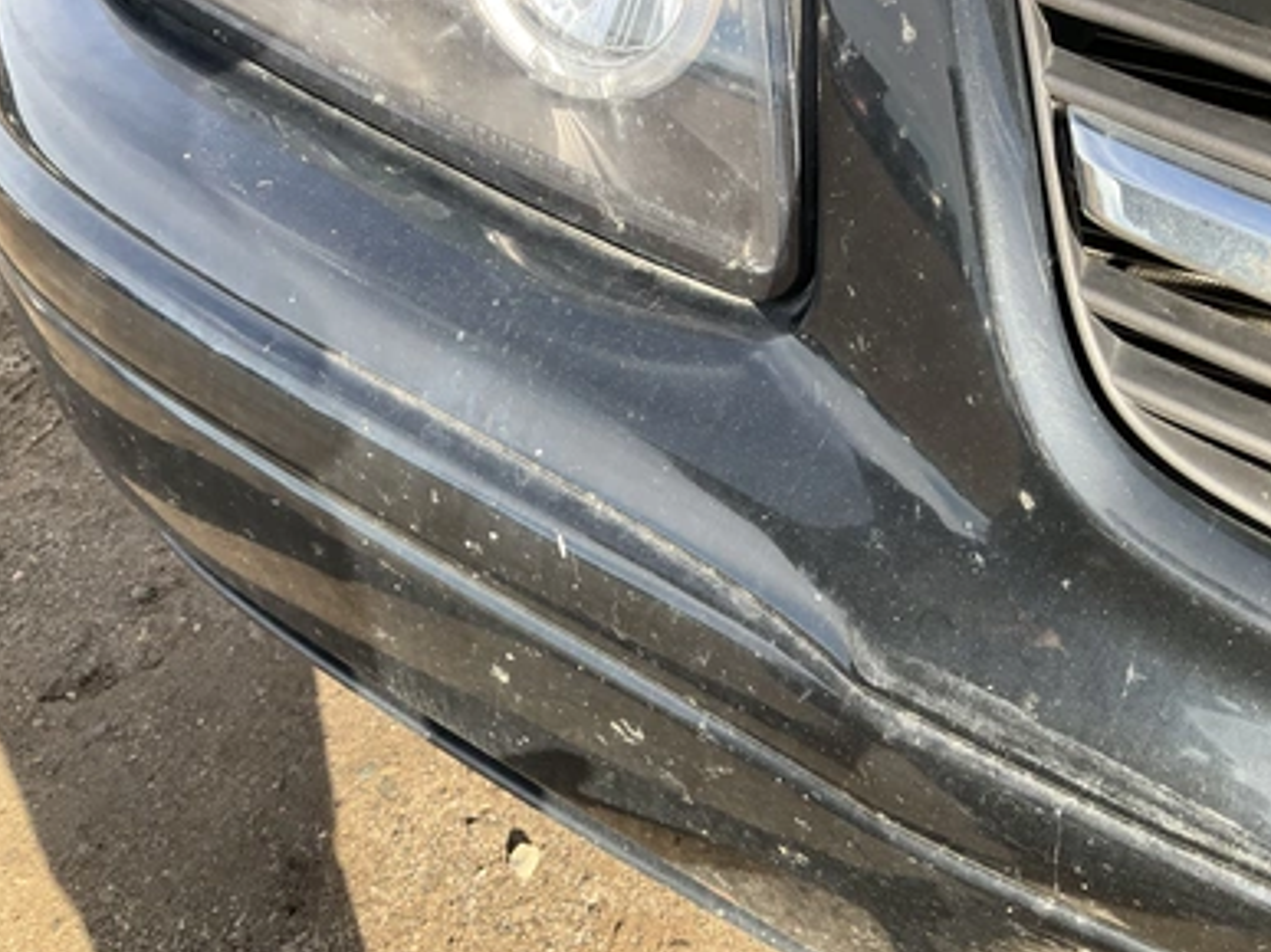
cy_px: 486
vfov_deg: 46.8
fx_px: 1101
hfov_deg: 60.0
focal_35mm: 30
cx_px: 617
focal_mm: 3
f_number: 1.8
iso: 20
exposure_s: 1/223
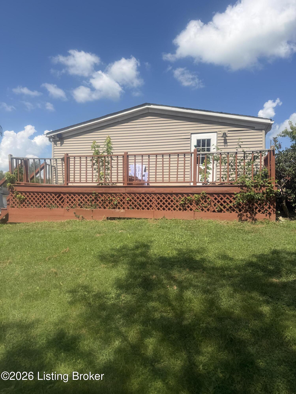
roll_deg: -0.8
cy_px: 197
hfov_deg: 56.8
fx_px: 274
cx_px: 148
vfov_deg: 71.6
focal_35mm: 24
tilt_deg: +1.2
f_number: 1.78
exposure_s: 1/4673
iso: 80
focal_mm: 6.76
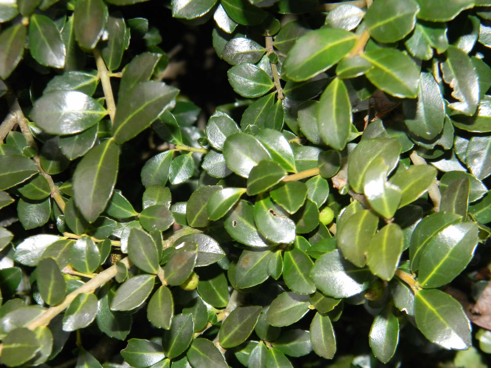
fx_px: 1121
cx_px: 246
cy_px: 184
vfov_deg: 18.7
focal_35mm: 79
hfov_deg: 24.7
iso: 200
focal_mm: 19
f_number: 9.4
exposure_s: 1/30.2
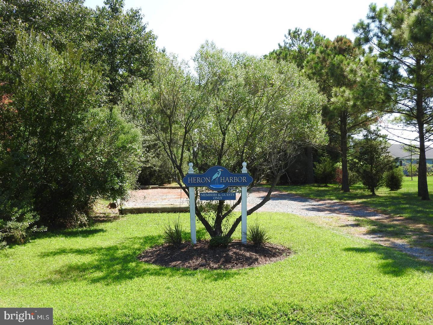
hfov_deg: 52.6
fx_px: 438
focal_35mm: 35
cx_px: 216
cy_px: 162
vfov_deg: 40.7
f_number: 3.8
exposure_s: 1/400
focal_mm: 6.3
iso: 100
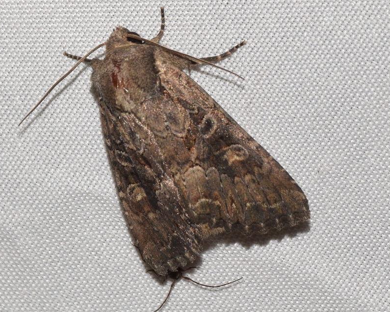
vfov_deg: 6.5
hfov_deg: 8.1
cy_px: 156
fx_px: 2747
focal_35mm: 238
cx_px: 208
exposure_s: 1/160
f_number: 13
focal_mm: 140
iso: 100
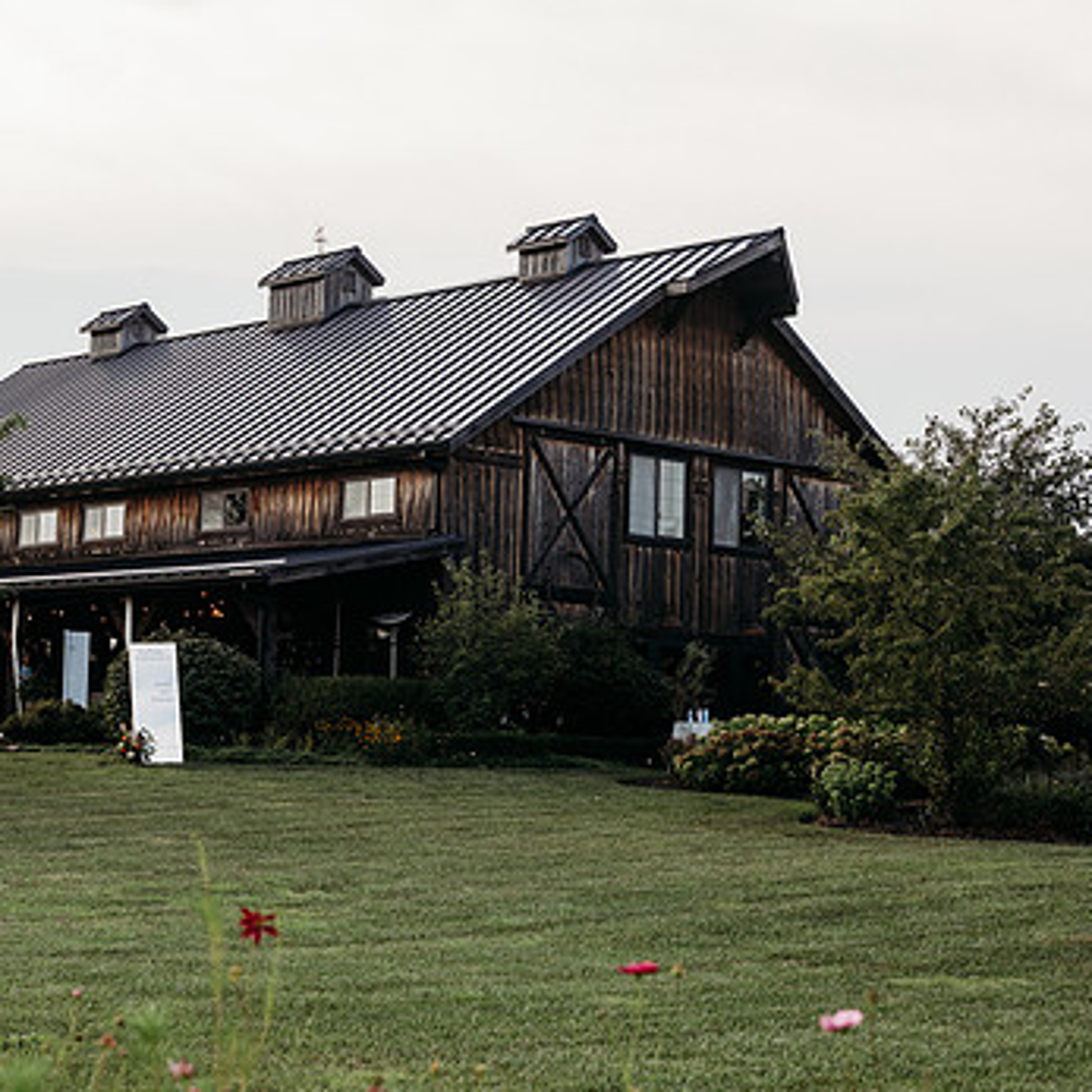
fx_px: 2534
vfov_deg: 24.3
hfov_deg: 24.2
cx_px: 359
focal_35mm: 71
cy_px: 508
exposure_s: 1/400
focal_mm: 50
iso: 160
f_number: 4
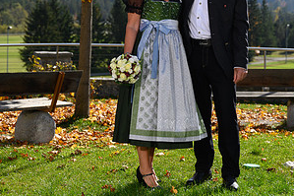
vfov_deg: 14.6
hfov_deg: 21.9
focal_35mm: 93
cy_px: 45
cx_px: 185
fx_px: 759
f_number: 3.5
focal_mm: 48
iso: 100
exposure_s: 1/1250
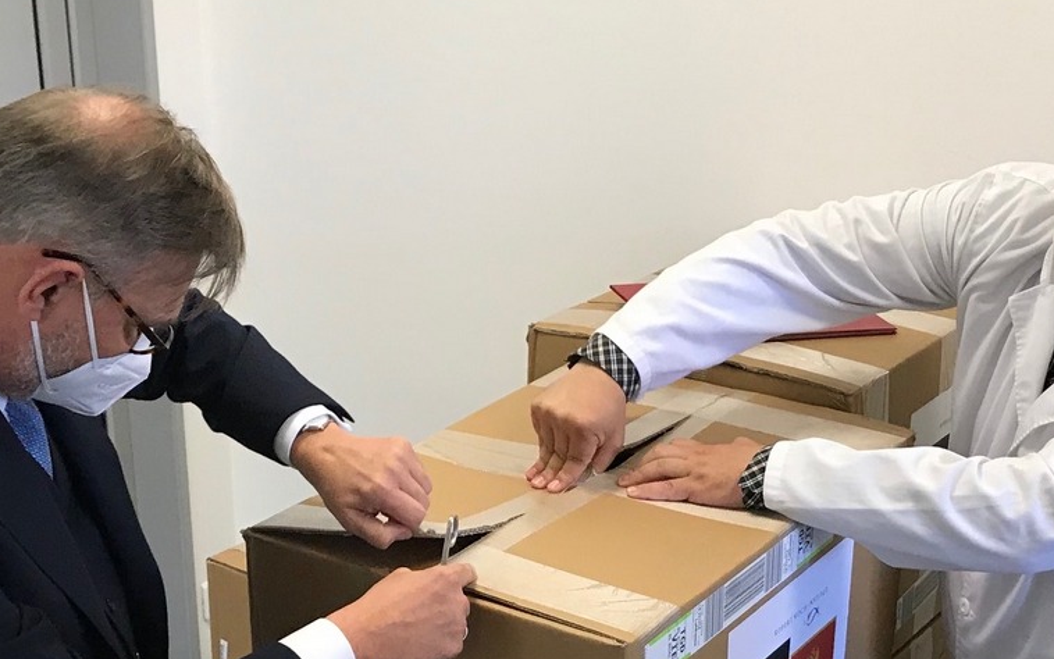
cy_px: 500
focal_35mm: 47
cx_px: 567
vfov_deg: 27.0
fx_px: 1350
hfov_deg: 42.6
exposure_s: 1/33
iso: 32
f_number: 1.8
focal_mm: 3.99
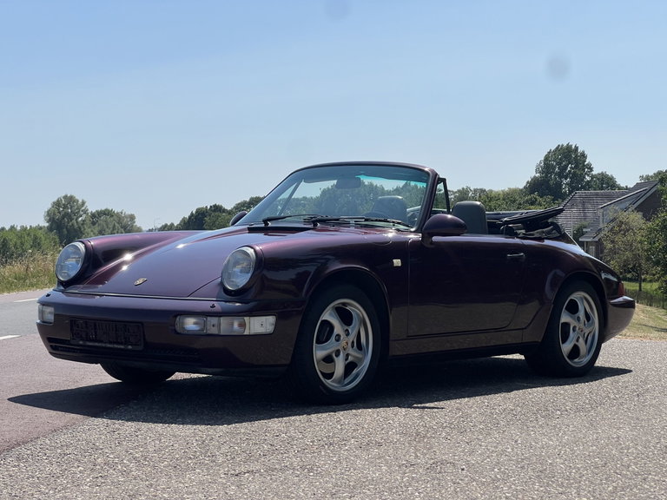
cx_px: 334
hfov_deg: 25.3
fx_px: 1484
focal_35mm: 77
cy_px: 250
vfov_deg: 19.1
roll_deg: +1.4
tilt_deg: +0.5
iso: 32
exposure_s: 1/1357
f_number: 2.8
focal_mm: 9
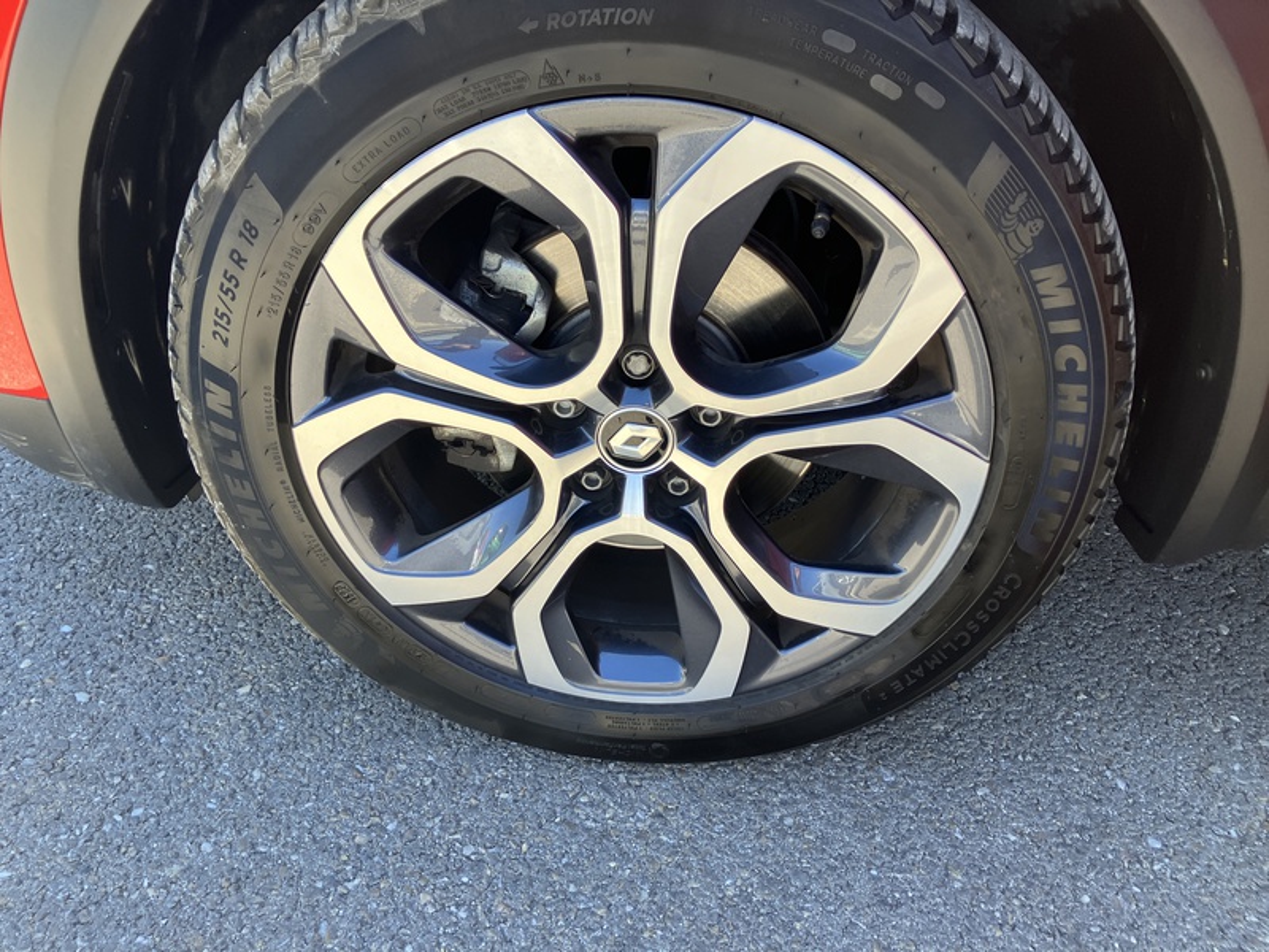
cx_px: 634
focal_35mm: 28
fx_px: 1026
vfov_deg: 49.7
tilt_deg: -36.5
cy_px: 476
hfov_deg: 63.4
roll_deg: -2.8
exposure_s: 1/182
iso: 32
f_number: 1.8
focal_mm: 3.99
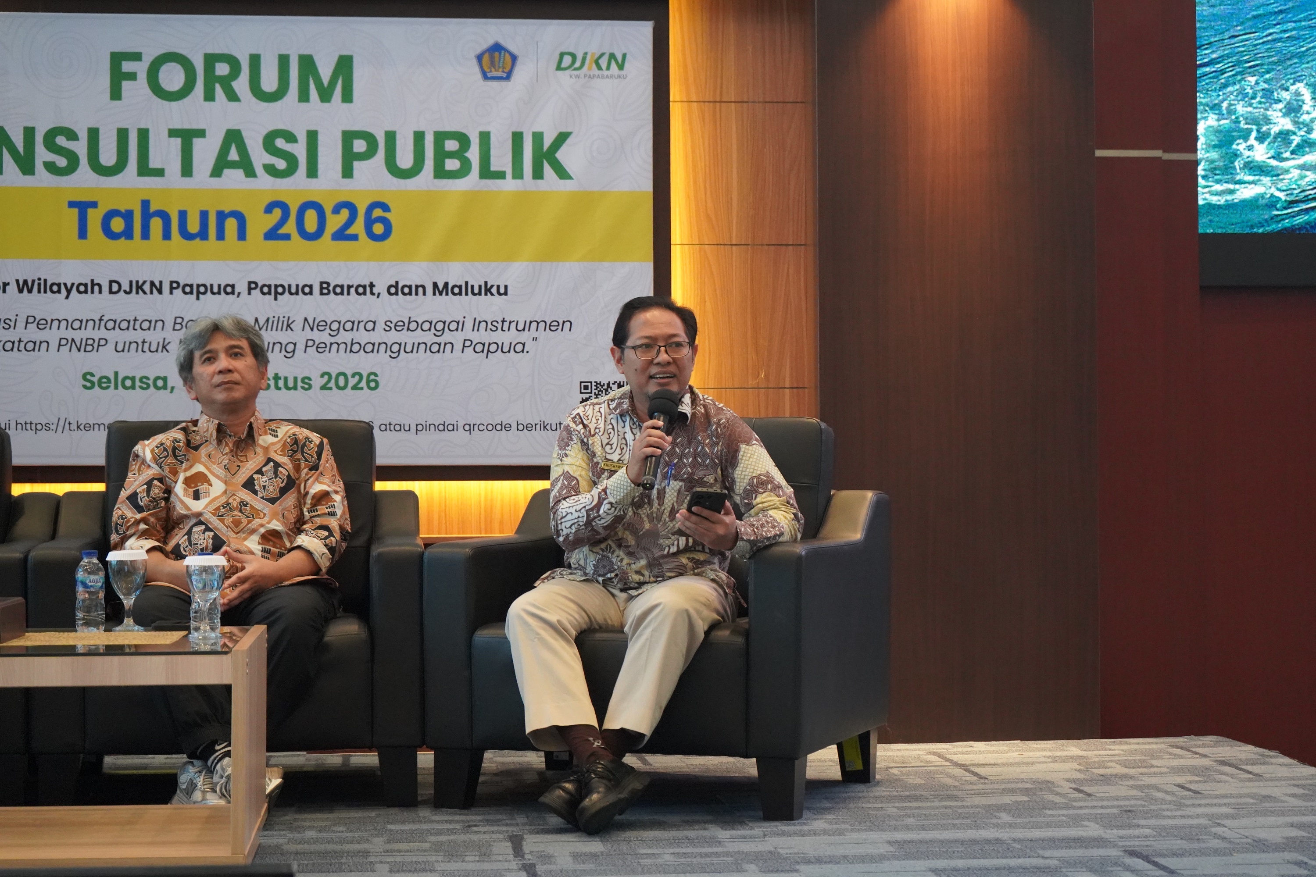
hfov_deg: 28.8
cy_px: 438
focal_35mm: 70
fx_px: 2559
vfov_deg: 19.5
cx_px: 658
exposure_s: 1/160
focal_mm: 70
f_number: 5.6
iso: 10000
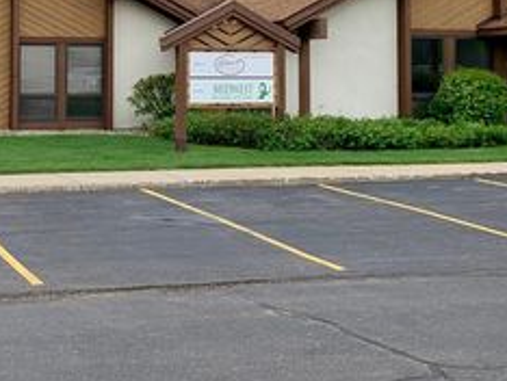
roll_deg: +0.3
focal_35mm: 71
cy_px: 41
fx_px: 1041
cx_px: 167
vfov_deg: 20.4
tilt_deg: +3.4
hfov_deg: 27.2
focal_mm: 4.25
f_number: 1.8
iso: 25
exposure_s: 1/1427
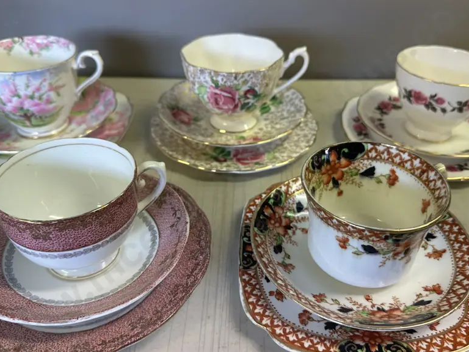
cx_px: 249
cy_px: 166
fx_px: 434
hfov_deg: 56.8
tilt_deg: -35.1
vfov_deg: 44.1
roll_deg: +0.3
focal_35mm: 32
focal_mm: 6.86
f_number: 1.78
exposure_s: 1/100
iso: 100
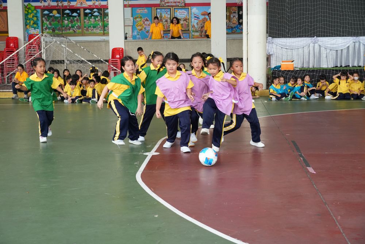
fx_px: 624
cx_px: 182
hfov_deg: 32.6
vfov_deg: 22.1
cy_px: 122
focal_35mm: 62
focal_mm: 41
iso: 1250
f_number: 5.6
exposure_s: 1/500
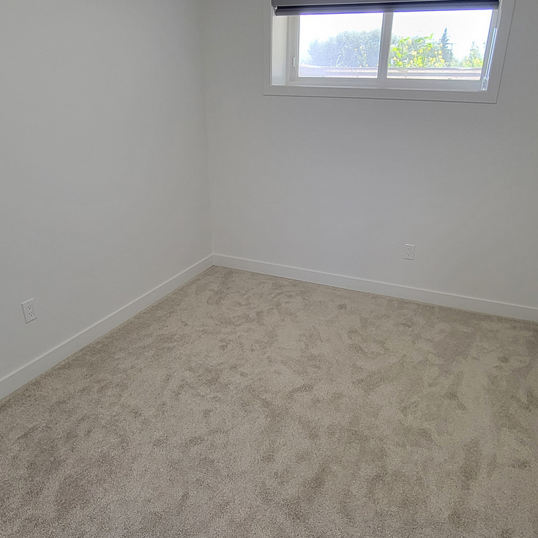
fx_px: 422
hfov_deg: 64.9
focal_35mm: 24
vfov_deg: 65.0
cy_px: 277
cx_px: 292
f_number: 2.2
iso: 160
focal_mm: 2.2
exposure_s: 1/60
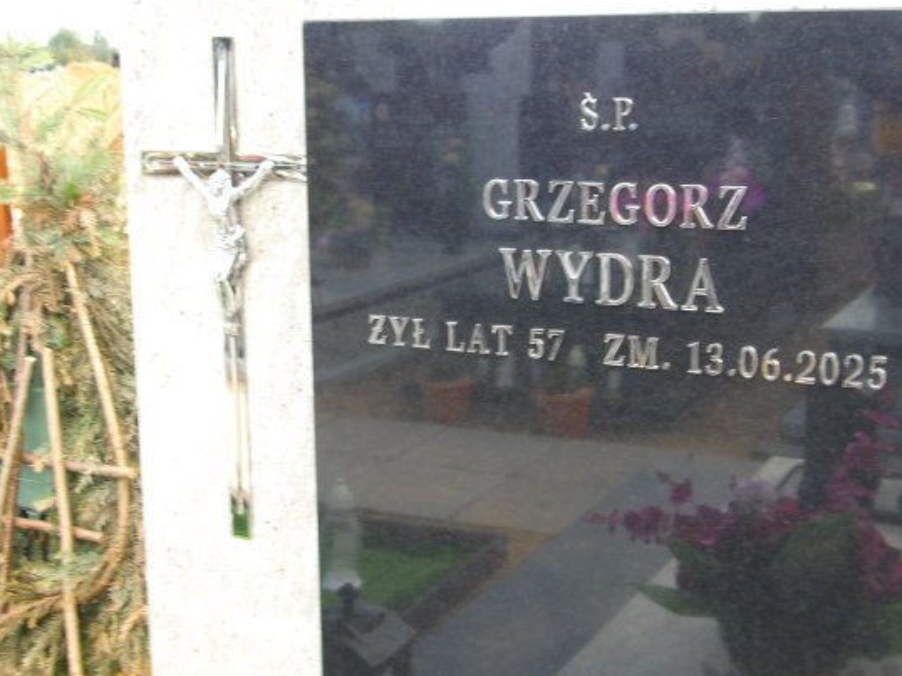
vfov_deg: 29.1
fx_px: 1302
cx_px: 530
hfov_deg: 38.1
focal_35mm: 50
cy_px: 351
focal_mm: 7.6
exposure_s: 1/42
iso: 100
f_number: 3.7
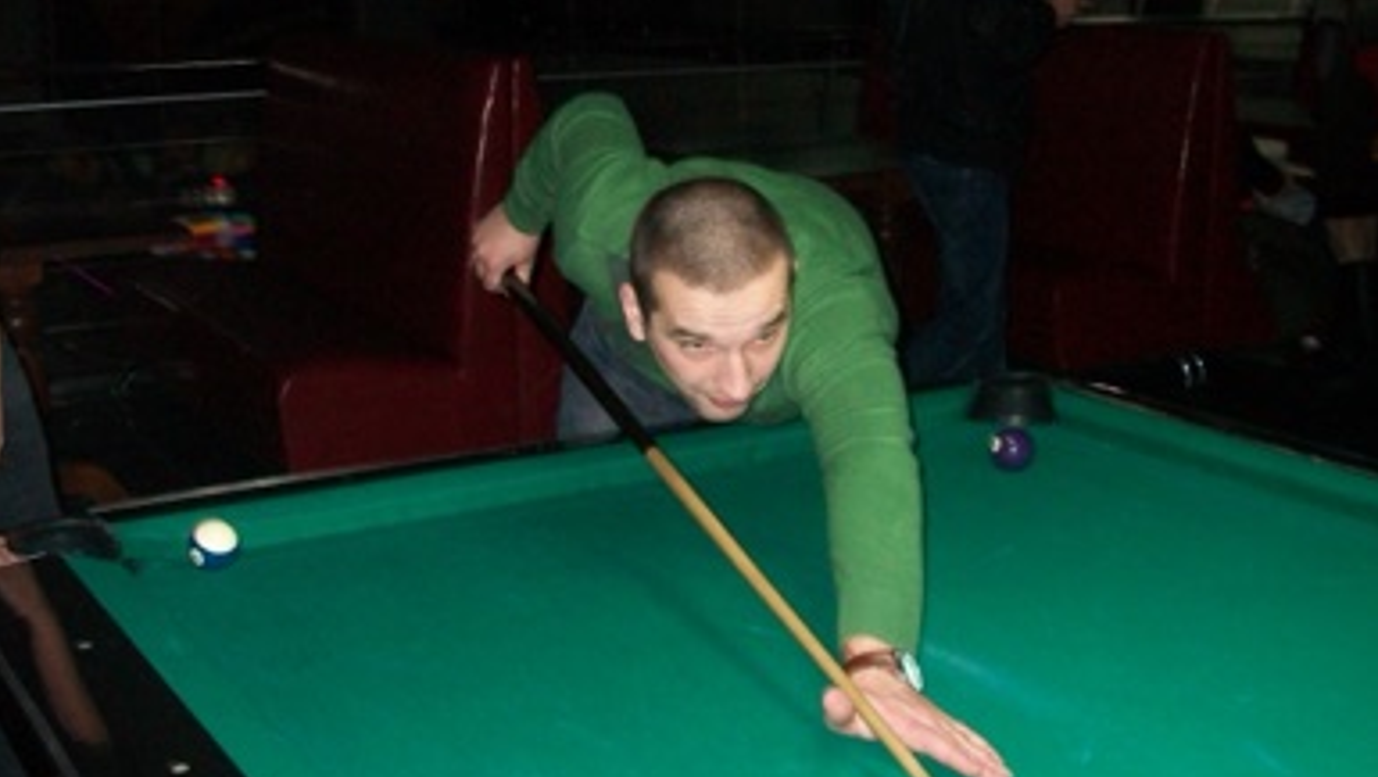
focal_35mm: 50
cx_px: 691
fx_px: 1828
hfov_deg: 41.3
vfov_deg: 24.0
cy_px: 354
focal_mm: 5.7
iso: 160
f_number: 2.8
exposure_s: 1/60
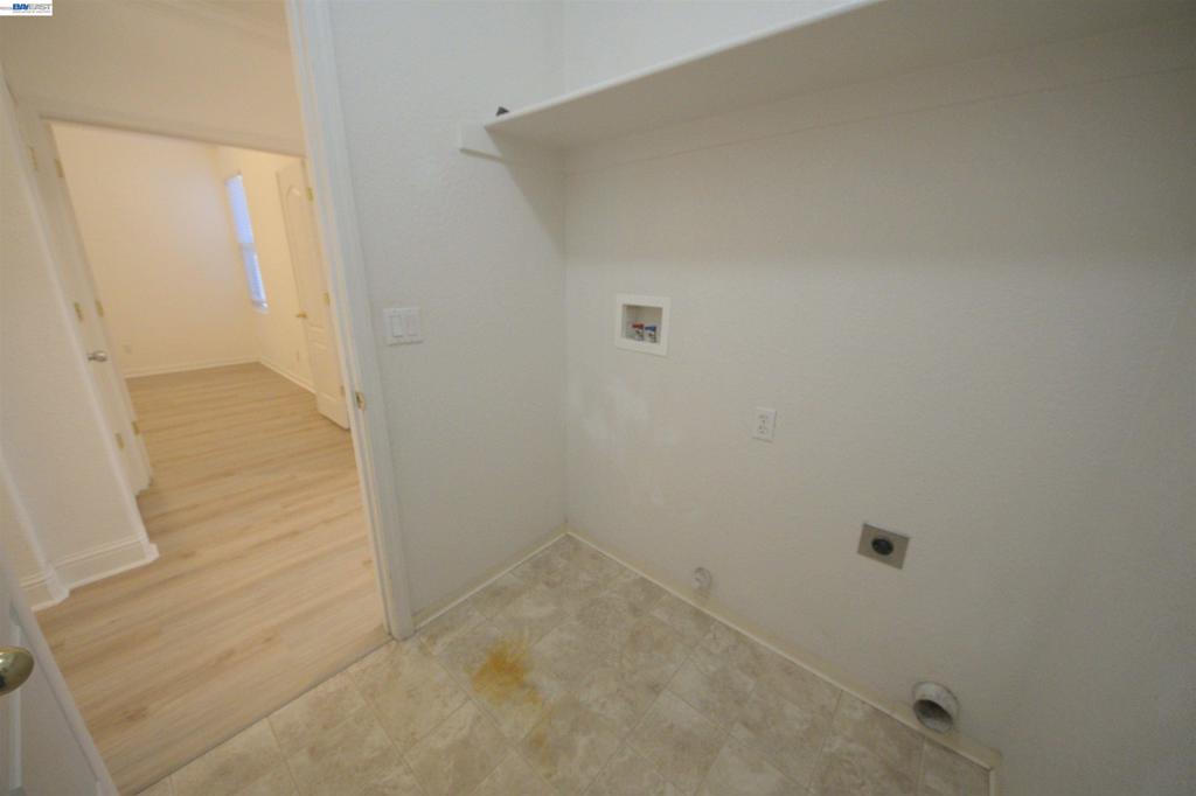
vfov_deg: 90.0
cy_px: 398
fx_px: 399
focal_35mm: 12
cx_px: 598
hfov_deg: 112.6
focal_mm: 8
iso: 2000
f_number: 4.5
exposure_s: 1/125
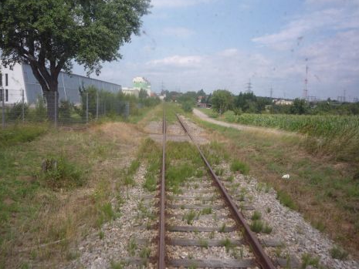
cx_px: 175
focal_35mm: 33
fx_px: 342
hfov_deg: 55.3
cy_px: 136
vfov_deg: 43.0
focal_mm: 5.2
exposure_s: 1/400
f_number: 5.6
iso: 100
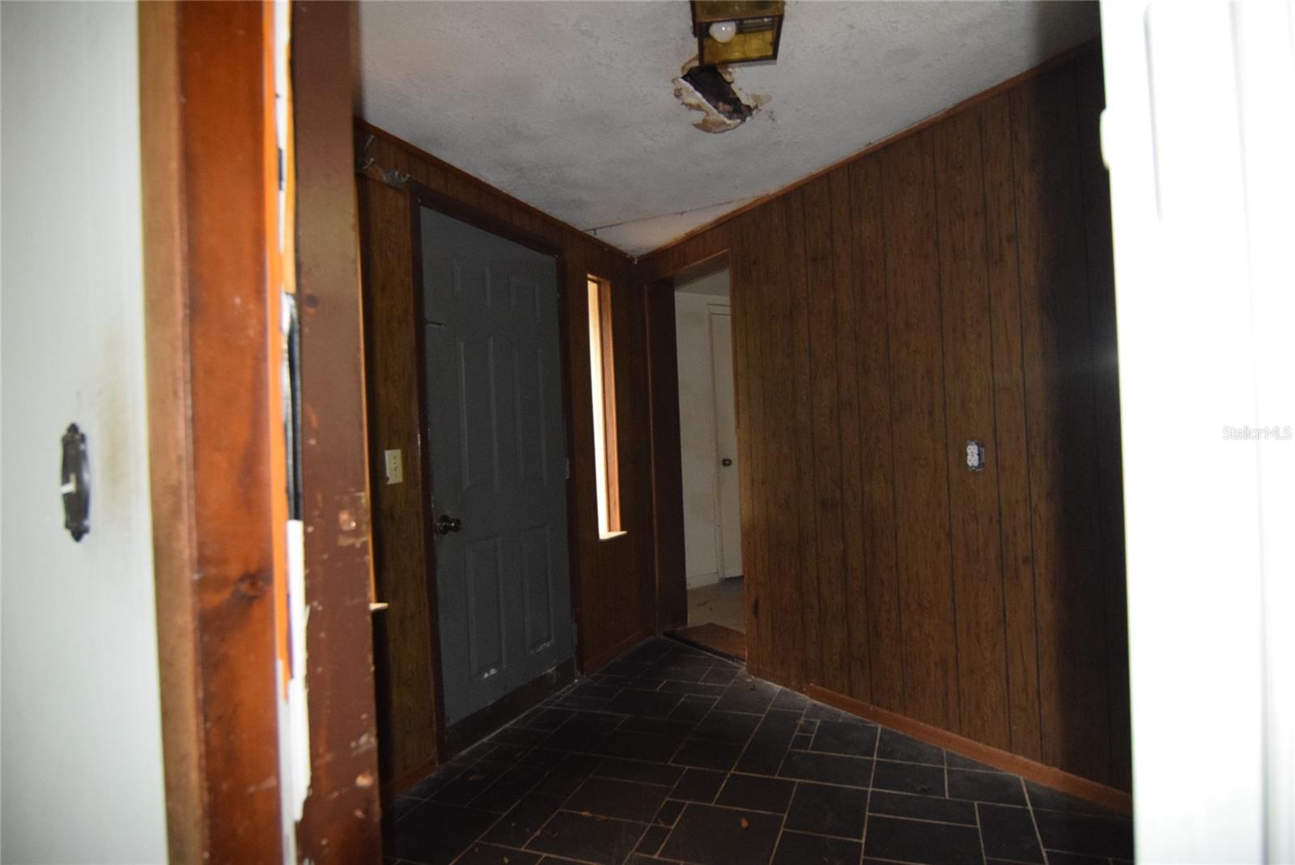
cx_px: 648
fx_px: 648
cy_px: 432
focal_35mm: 18
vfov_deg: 67.5
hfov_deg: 90.0
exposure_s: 1/60
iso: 3200
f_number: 4
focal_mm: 12
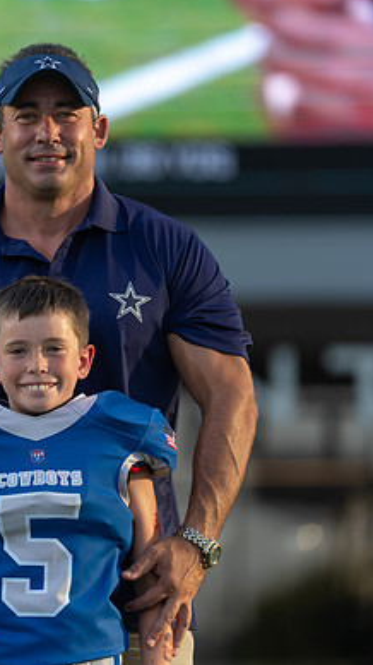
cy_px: 325
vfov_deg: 7.9
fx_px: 4822
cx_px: 61
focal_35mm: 274
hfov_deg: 4.4
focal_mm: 161
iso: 100
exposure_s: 1/640
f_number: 2.8
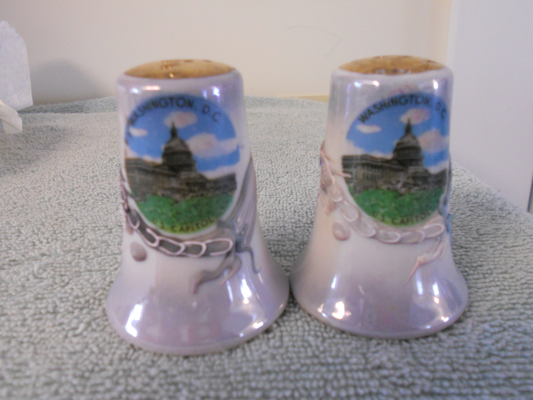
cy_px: 200
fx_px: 493
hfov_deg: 56.8
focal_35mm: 32
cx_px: 266
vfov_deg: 44.2
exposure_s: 1/20
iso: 400
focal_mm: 5.8
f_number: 3.5
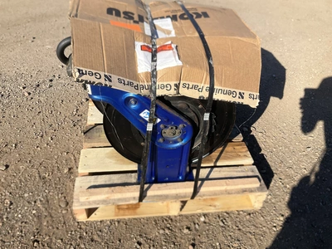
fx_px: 278
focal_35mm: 29
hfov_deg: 61.7
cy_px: 124
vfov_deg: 48.2
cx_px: 166
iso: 25
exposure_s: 1/1534
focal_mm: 3
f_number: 1.8
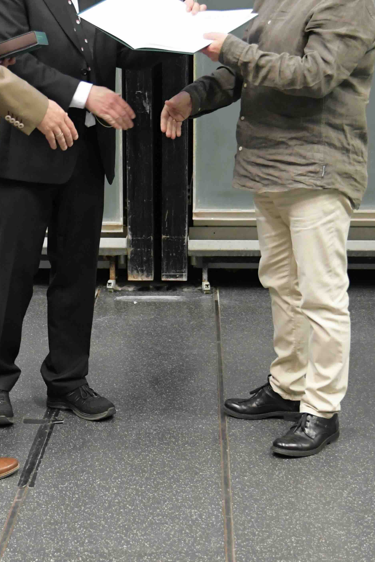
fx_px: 953
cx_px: 109
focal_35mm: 61
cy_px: 146
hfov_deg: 22.1
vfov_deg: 32.3
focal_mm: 26
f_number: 3
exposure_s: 1/125
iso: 3200
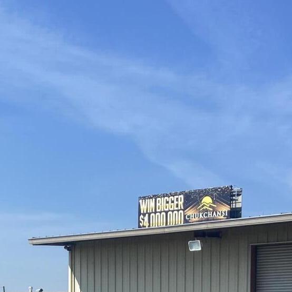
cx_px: 176
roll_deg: -0.8
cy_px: 392
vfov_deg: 19.1
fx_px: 792
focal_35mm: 83
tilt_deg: -3.5
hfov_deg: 20.9
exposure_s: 1/3984
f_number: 1.8
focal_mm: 4.25
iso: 32
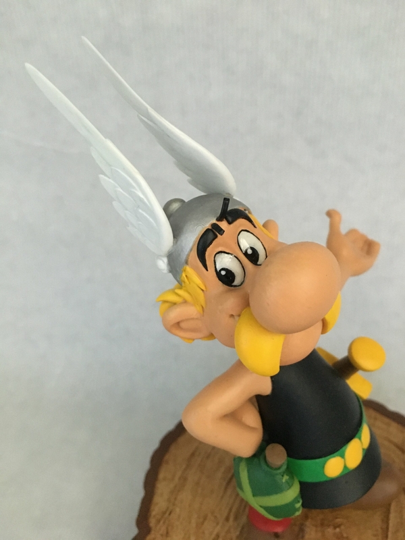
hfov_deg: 48.2
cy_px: 270
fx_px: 452
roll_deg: +2.4
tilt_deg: -34.2
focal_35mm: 29
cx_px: 202
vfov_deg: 61.7
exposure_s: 1/17
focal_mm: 4.15
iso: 320
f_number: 2.2
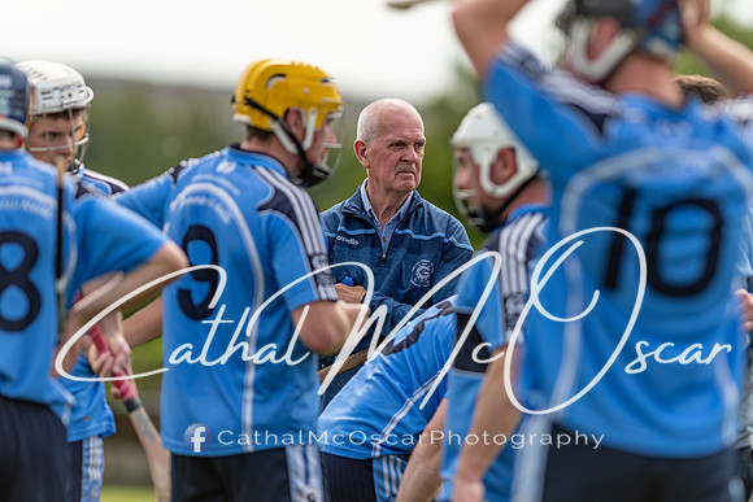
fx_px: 9414
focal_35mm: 450
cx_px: 376
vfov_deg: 3.1
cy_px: 251
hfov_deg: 4.6
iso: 100
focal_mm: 300
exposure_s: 1/1600
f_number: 2.8
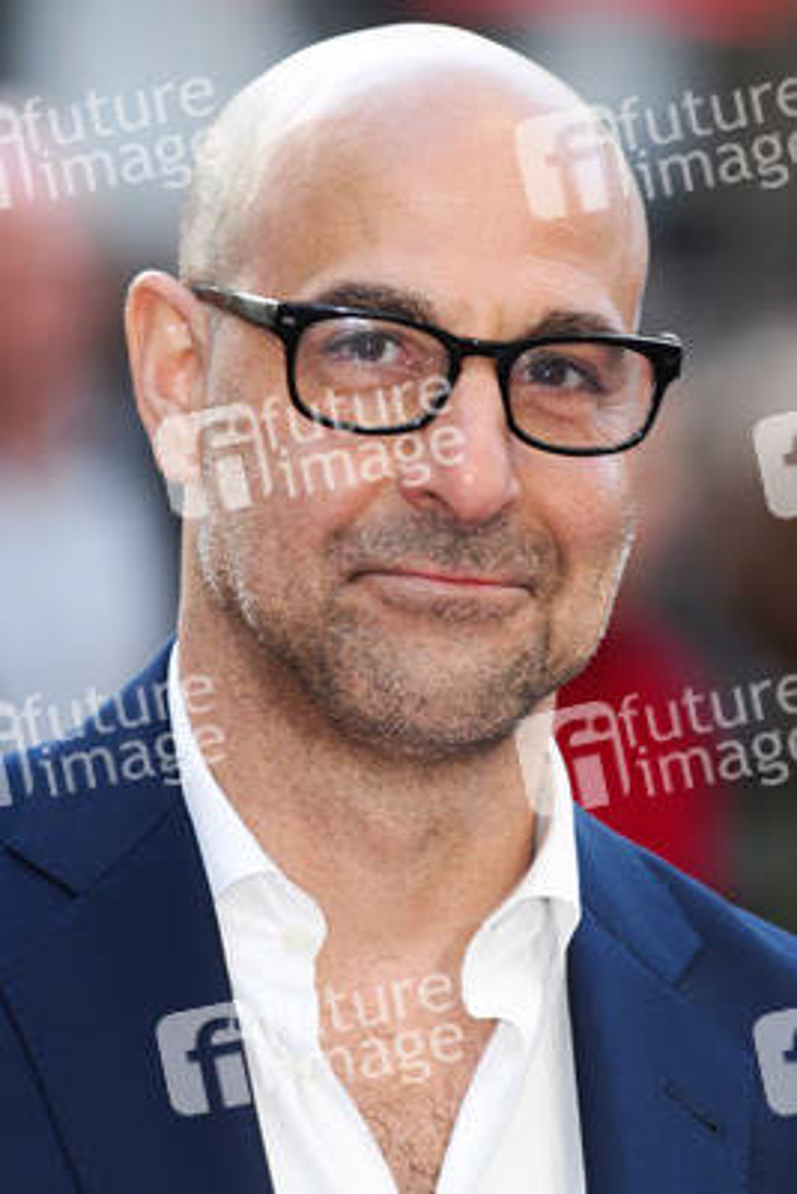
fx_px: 9953
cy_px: 597
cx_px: 398
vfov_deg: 6.9
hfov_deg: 4.6
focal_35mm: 300
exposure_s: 1/200
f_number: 4.5
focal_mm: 200
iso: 320
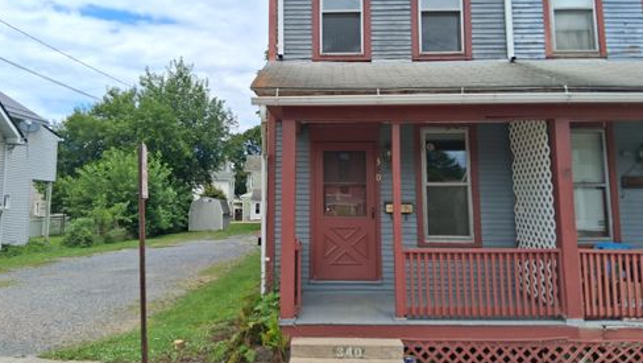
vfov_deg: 40.1
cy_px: 145
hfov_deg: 66.0
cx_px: 316
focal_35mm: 29
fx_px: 495
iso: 25
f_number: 1.8
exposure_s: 1/745
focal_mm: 3.98
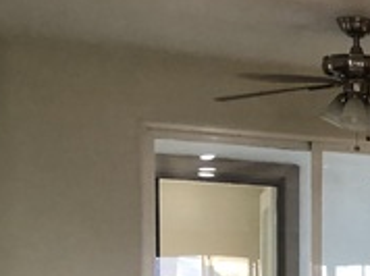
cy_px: 440
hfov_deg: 16.0
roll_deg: -0.9
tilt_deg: -6.7
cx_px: 654
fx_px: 1121
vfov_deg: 13.1
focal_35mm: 105
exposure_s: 1/15
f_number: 1.8
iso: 50
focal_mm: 4
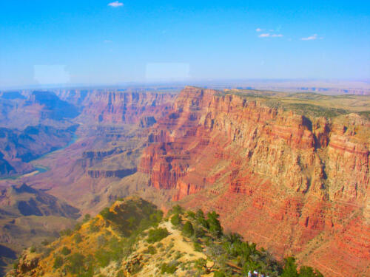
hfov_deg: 49.0
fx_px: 406
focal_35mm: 38
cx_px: 185
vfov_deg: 37.7
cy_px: 138
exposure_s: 1/250
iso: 100
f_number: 6.6
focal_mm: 6.3
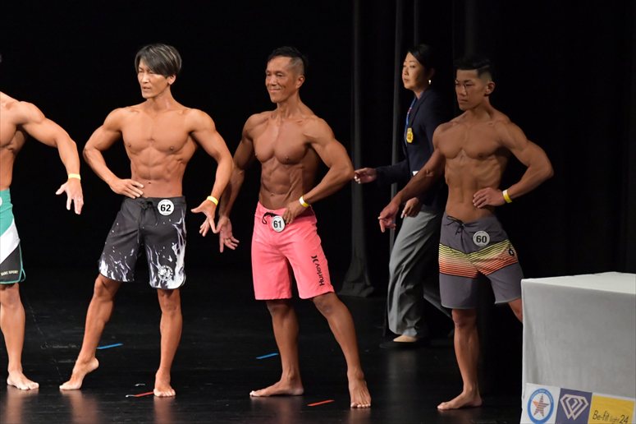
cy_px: 212
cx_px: 318
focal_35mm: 270
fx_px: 4768
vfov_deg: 5.1
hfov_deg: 7.6
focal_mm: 180
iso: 8000
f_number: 5.6
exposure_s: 1/400
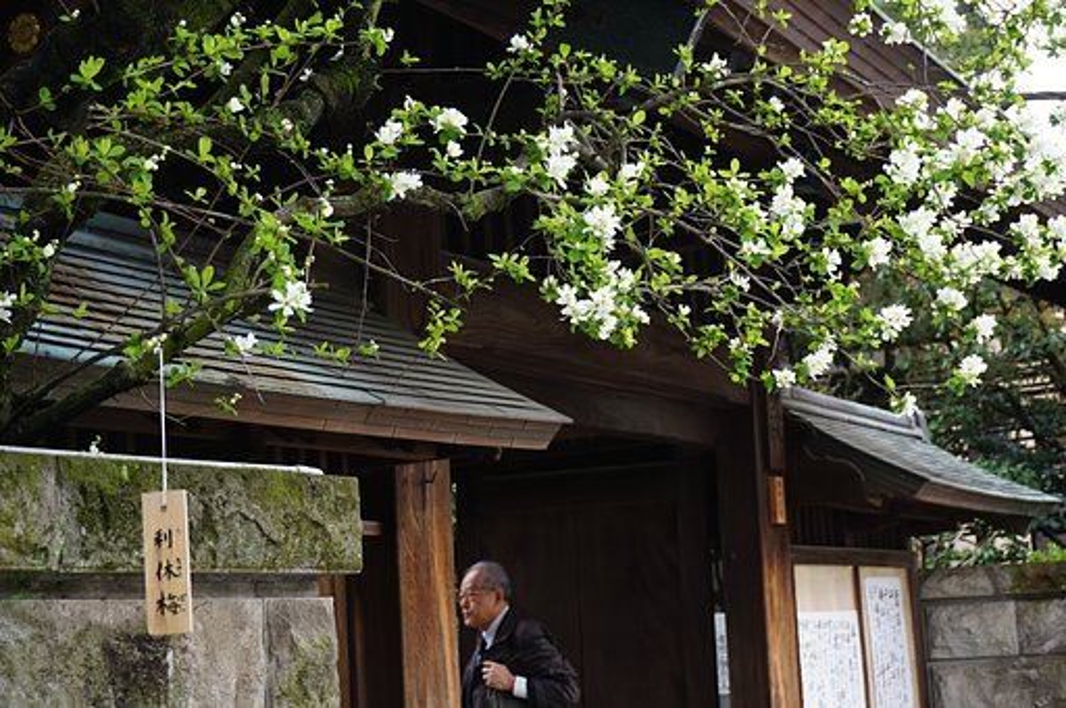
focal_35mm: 61
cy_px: 354
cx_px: 533
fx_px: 1804
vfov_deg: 22.2
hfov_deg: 32.9
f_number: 5.6
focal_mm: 41
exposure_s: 1/80
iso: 160
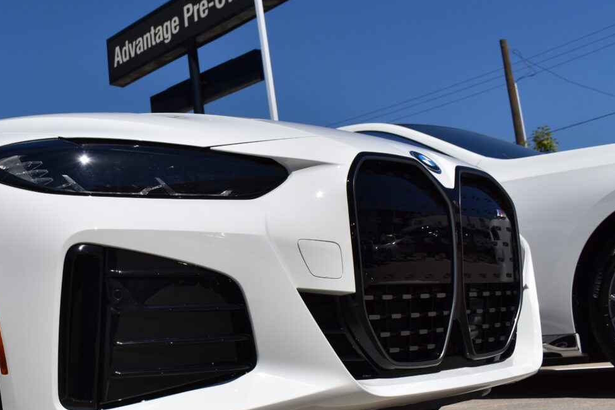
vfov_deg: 26.0
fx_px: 888
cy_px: 231
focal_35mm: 52
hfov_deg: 37.0
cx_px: 134
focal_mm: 22
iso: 280
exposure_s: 1/2000
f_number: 8
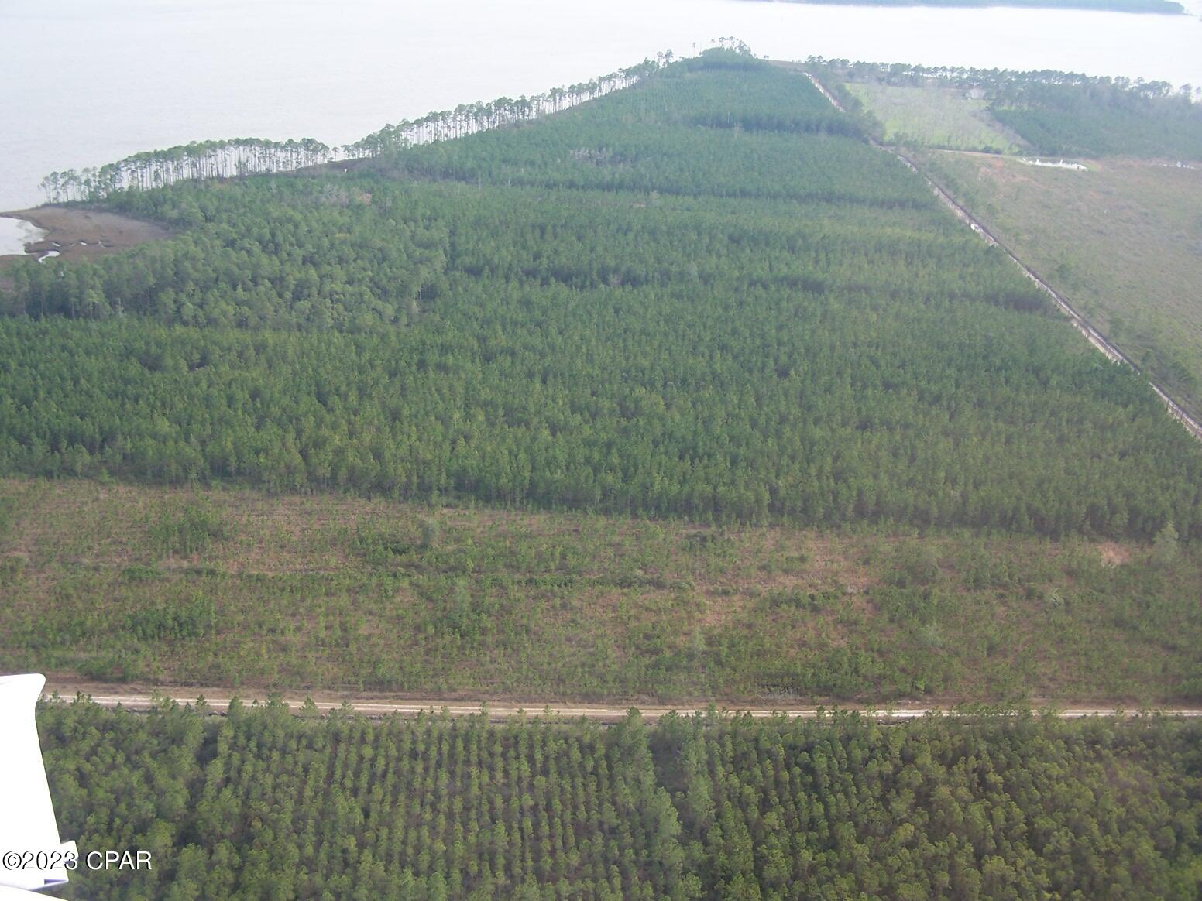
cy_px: 450
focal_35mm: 38
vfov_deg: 37.7
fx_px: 1320
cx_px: 601
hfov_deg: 49.0
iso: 80
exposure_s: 1/320
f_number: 2.8
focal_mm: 6.3
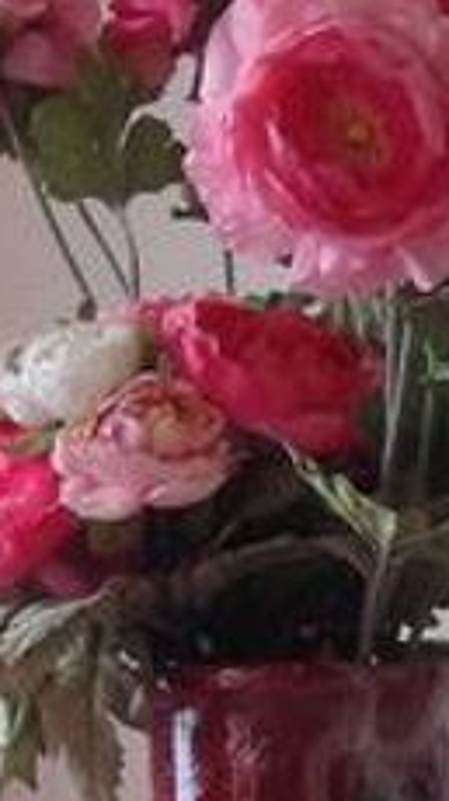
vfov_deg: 8.7
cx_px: 780
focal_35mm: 222
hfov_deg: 5.4
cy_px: 2050
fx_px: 4709
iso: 50
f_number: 2.4
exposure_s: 1/147
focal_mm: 4.28
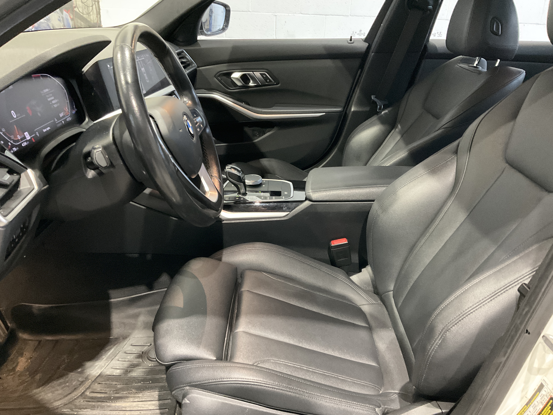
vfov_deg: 48.2
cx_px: 276
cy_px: 208
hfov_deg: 61.7
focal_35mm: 29
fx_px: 463
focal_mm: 3
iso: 500
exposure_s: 1/30
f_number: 1.8
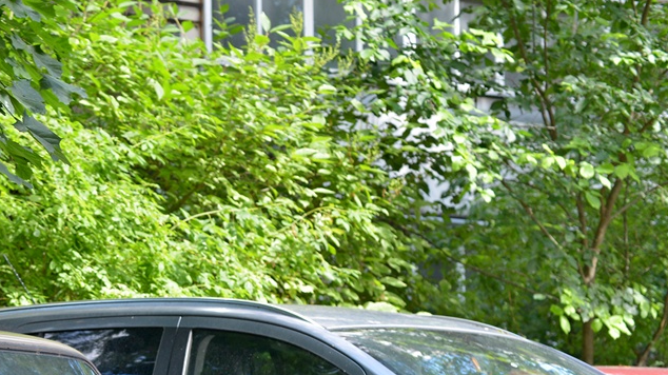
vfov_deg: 10.3
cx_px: -54
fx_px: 2054
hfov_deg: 17.9
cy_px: 458
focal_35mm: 116
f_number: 5
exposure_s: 1/160
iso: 400
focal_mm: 50
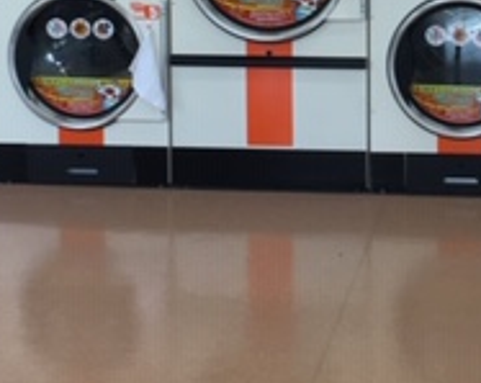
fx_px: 1379
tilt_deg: -5.4
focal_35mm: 97
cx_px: 414
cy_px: -46
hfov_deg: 19.5
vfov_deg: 15.4
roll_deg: +0.1
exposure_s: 1/120
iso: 40
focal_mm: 4.15
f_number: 2.2
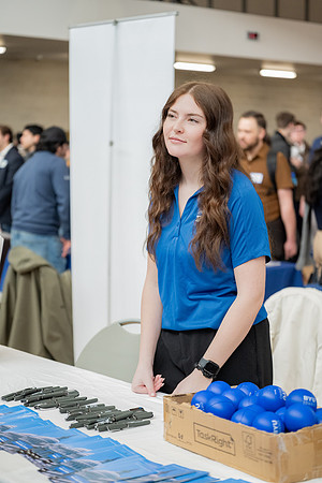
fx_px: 939
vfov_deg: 28.8
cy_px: 242
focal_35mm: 70
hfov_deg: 19.5
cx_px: 161
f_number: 2.8
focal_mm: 70
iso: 1600
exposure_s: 1/500
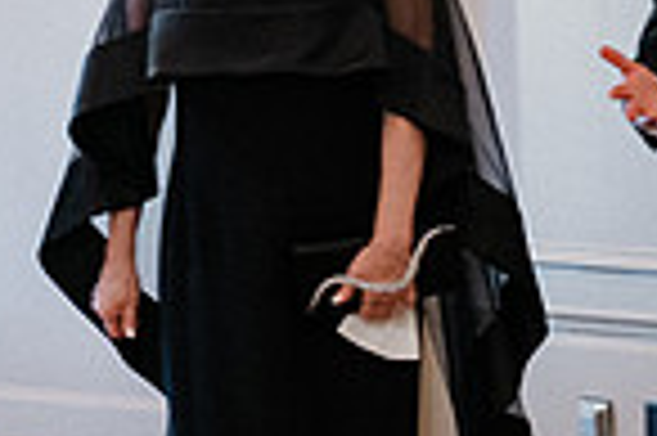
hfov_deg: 7.8
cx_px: 1002
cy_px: 13
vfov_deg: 5.3
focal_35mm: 259
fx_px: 4721
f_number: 2.8
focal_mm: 50
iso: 1000
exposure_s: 1/100
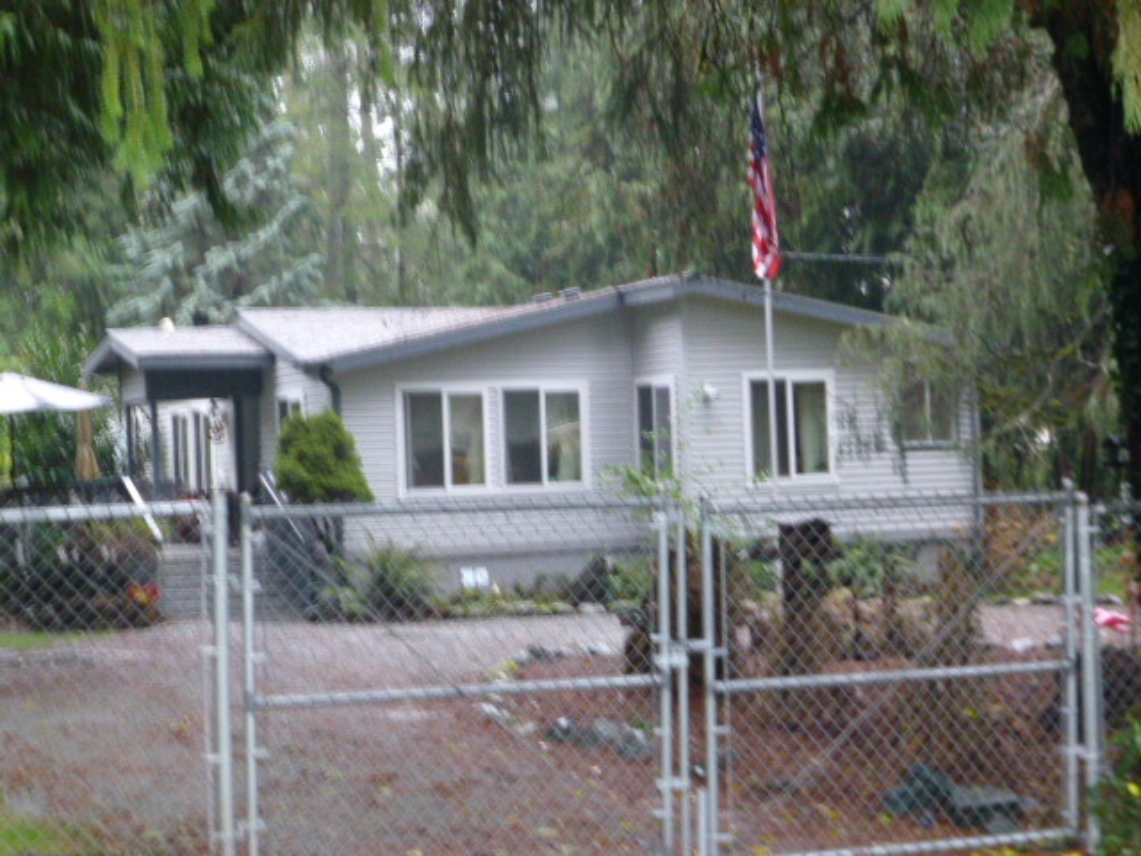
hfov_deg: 24.7
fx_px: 2604
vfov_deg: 18.7
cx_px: 570
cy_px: 428
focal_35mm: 79
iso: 800
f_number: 5.1
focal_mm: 14.2
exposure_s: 1/8
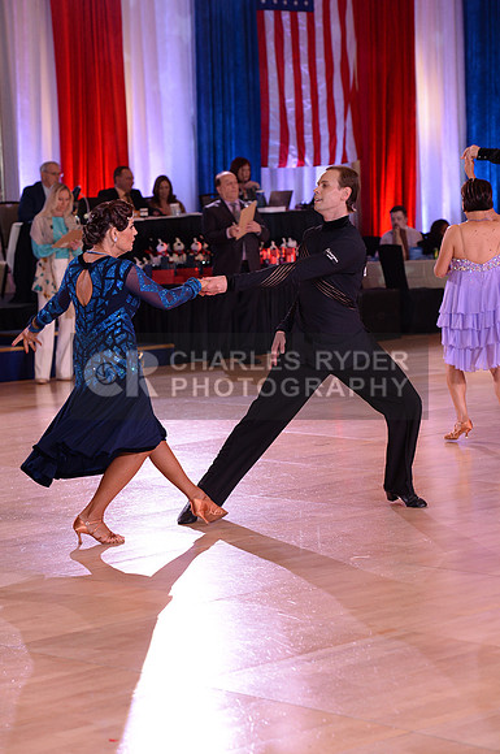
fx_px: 2340
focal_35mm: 112
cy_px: 377
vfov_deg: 18.3
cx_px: 250
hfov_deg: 12.2
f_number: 4.5
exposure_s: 1/250
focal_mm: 112
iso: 1600
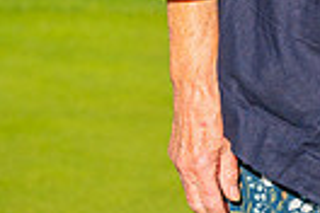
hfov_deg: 7.3
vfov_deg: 4.9
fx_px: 2453
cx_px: 579
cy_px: -231
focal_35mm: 276
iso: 200
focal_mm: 63
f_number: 4
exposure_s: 1/2000
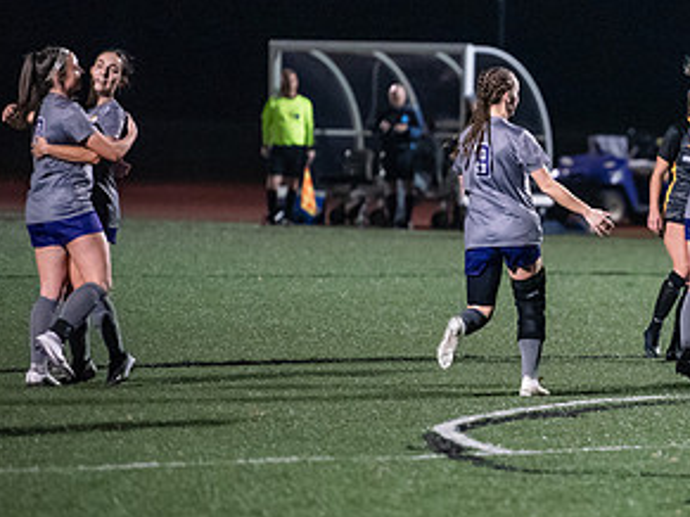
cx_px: 681
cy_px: 191
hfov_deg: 5.2
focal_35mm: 384
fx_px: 7651
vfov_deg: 3.9
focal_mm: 200
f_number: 2.8
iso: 8000
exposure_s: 1/1000
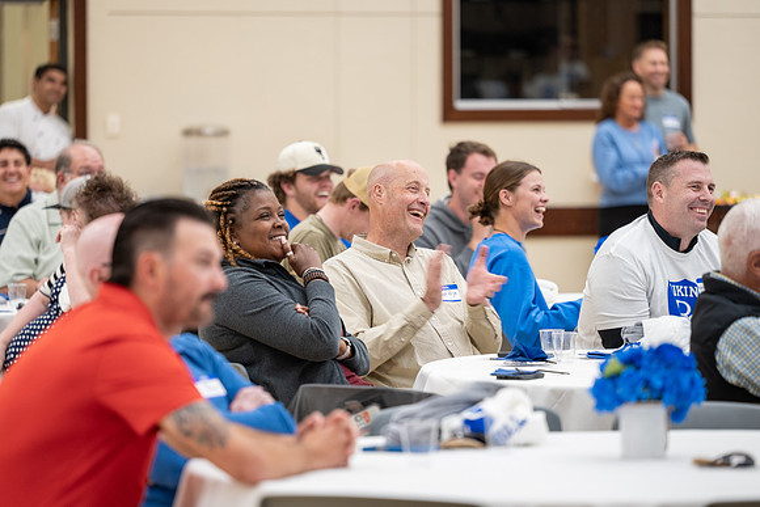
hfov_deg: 11.8
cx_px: 380
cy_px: 285
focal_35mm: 174
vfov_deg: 7.9
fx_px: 3677
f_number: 2.8
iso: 800
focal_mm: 155
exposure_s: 1/100
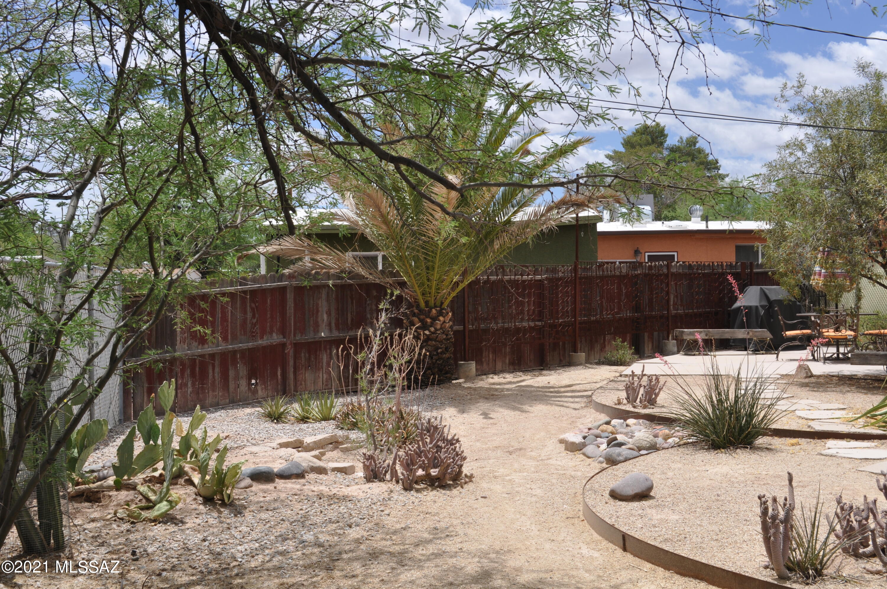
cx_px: 444
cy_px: 294
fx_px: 1070
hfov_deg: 45.0
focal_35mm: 44
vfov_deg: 30.8
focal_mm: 29
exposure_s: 1/400
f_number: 10
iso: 200
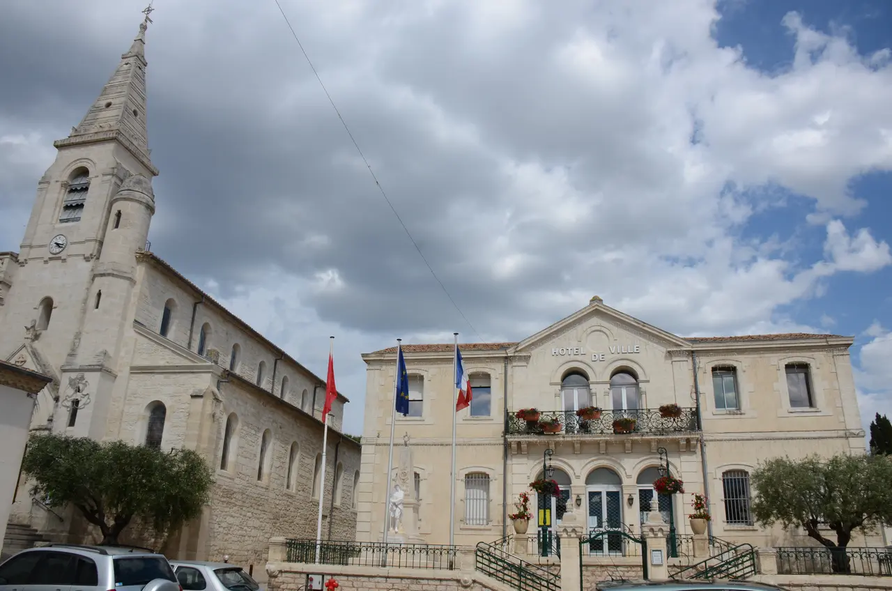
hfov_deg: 67.5
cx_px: 446
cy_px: 296
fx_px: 668
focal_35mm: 27
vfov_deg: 47.7
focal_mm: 18
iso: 160
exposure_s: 1/400
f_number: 10
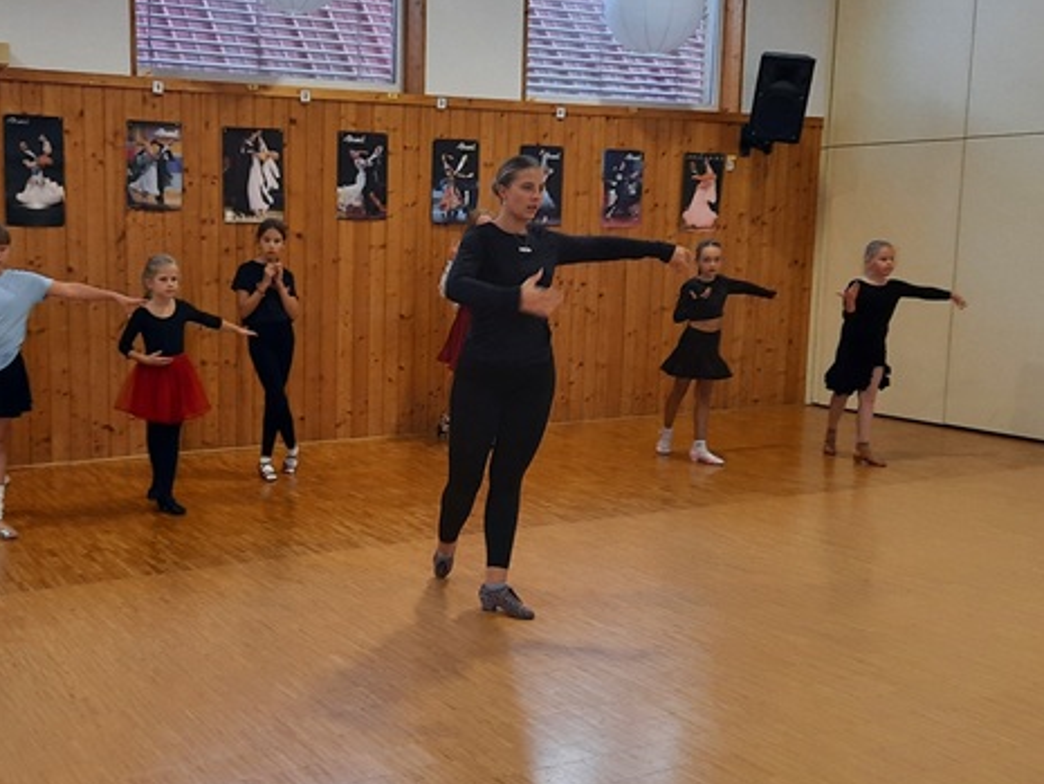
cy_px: 395
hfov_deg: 43.4
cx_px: 368
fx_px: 1297
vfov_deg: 33.6
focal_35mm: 43
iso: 160
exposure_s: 1/50
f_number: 2
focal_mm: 4.6
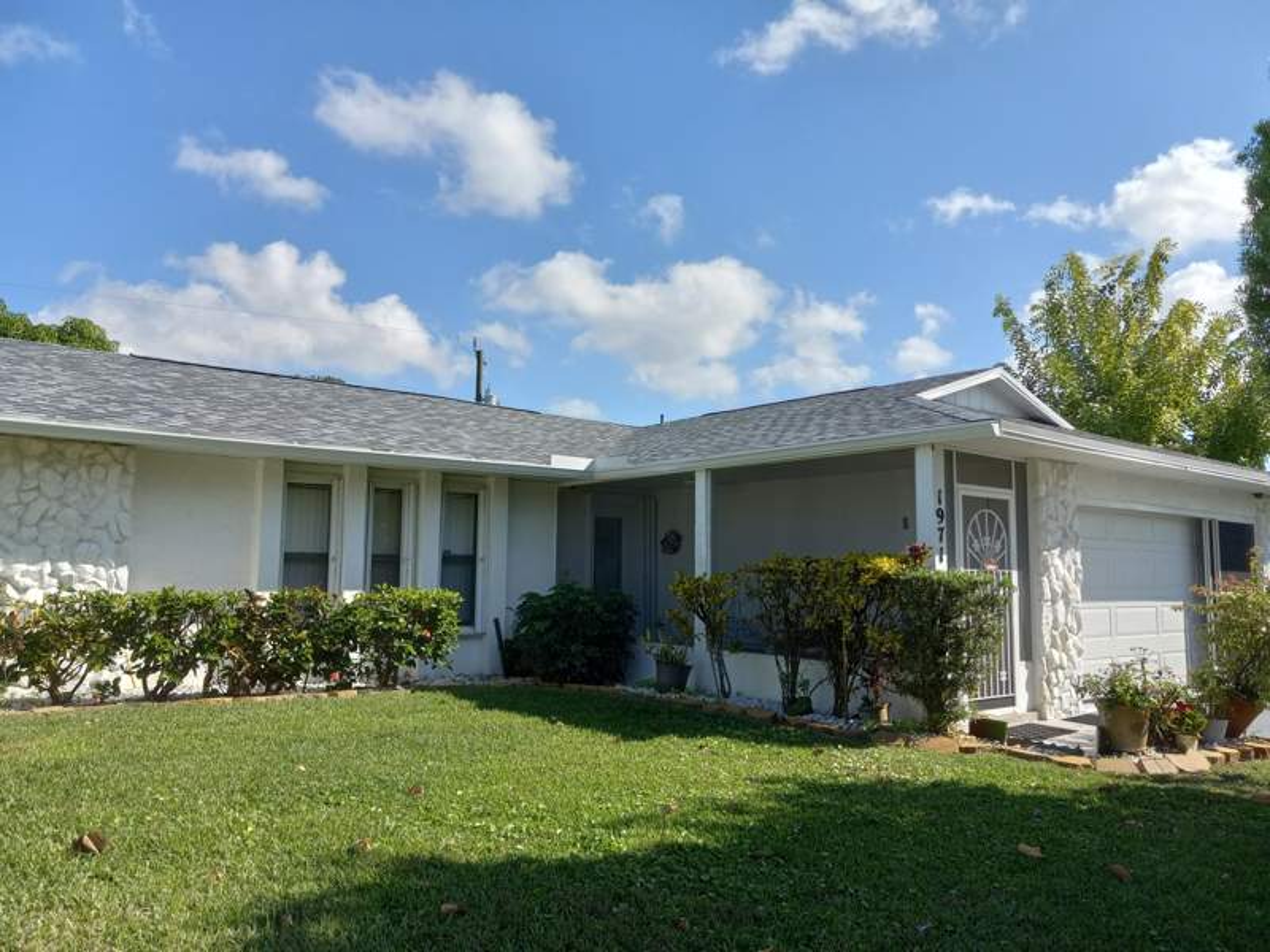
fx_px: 991
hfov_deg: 65.3
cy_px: 476
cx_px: 635
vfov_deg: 51.4
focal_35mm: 27
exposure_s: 1/1390
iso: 40
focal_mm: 3.94
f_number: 1.8
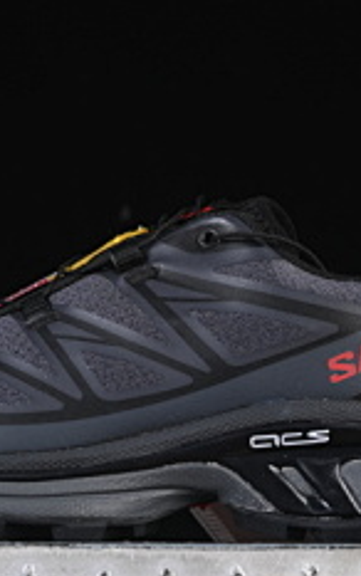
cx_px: 131
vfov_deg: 12.8
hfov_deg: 8.0
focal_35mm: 164
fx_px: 2577
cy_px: 288
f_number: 6.3
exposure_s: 1/60
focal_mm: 50
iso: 160
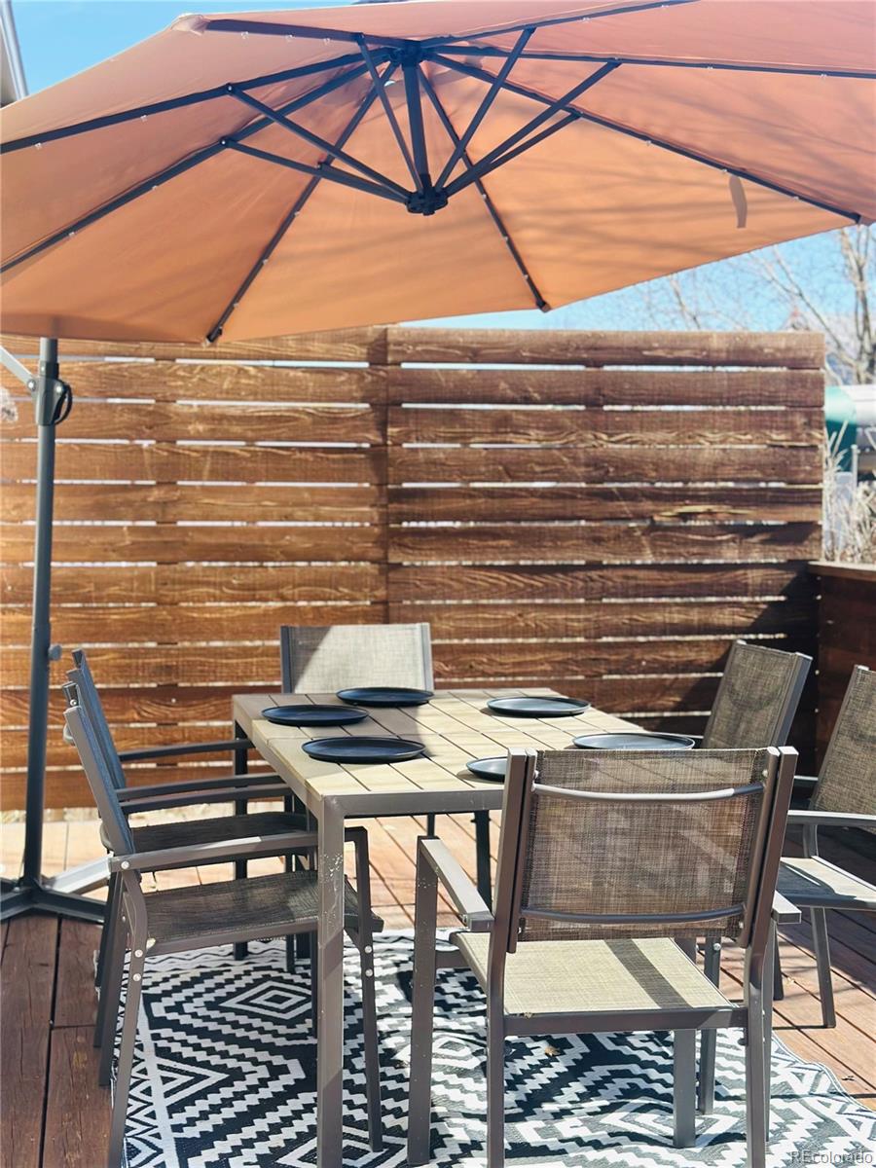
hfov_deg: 30.3
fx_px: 1620
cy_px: 584
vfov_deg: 39.7
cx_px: 438
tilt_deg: -3.0
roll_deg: -1.1
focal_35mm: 48
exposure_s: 1/1133
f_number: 1.78
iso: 80
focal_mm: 6.86
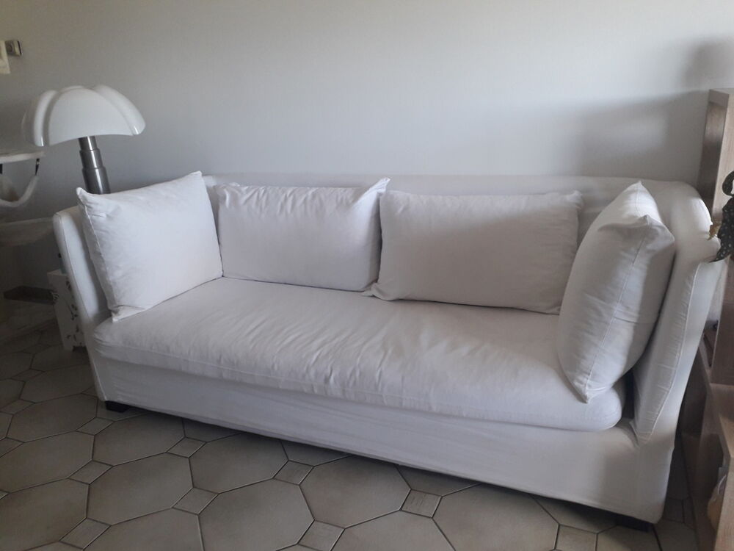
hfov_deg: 65.3
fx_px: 573
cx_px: 367
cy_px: 276
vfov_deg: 51.4
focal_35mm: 27
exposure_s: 1/50
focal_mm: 3.6
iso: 100
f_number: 1.9
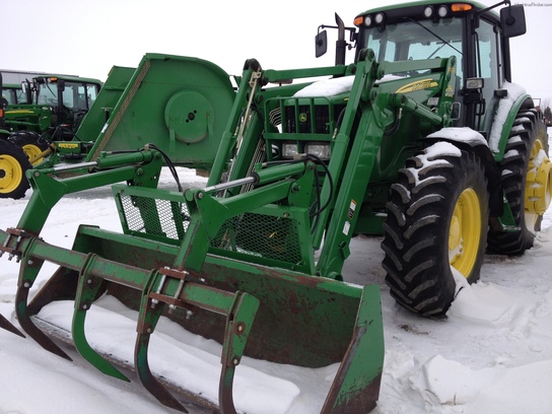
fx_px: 558
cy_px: 207
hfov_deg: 52.6
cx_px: 276
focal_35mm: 35
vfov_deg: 40.7
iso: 50
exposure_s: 1/1104
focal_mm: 4.28
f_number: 2.4
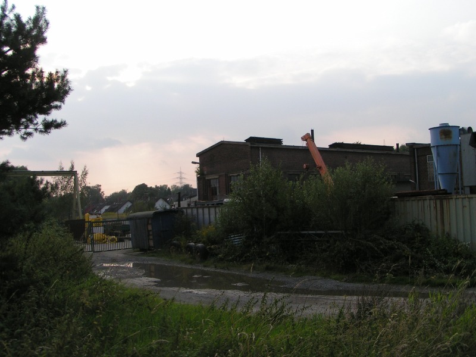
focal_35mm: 38
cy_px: 178
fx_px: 523
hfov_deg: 49.0
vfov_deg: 37.7
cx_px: 238
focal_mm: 5.8
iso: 50
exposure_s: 1/250
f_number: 5.6
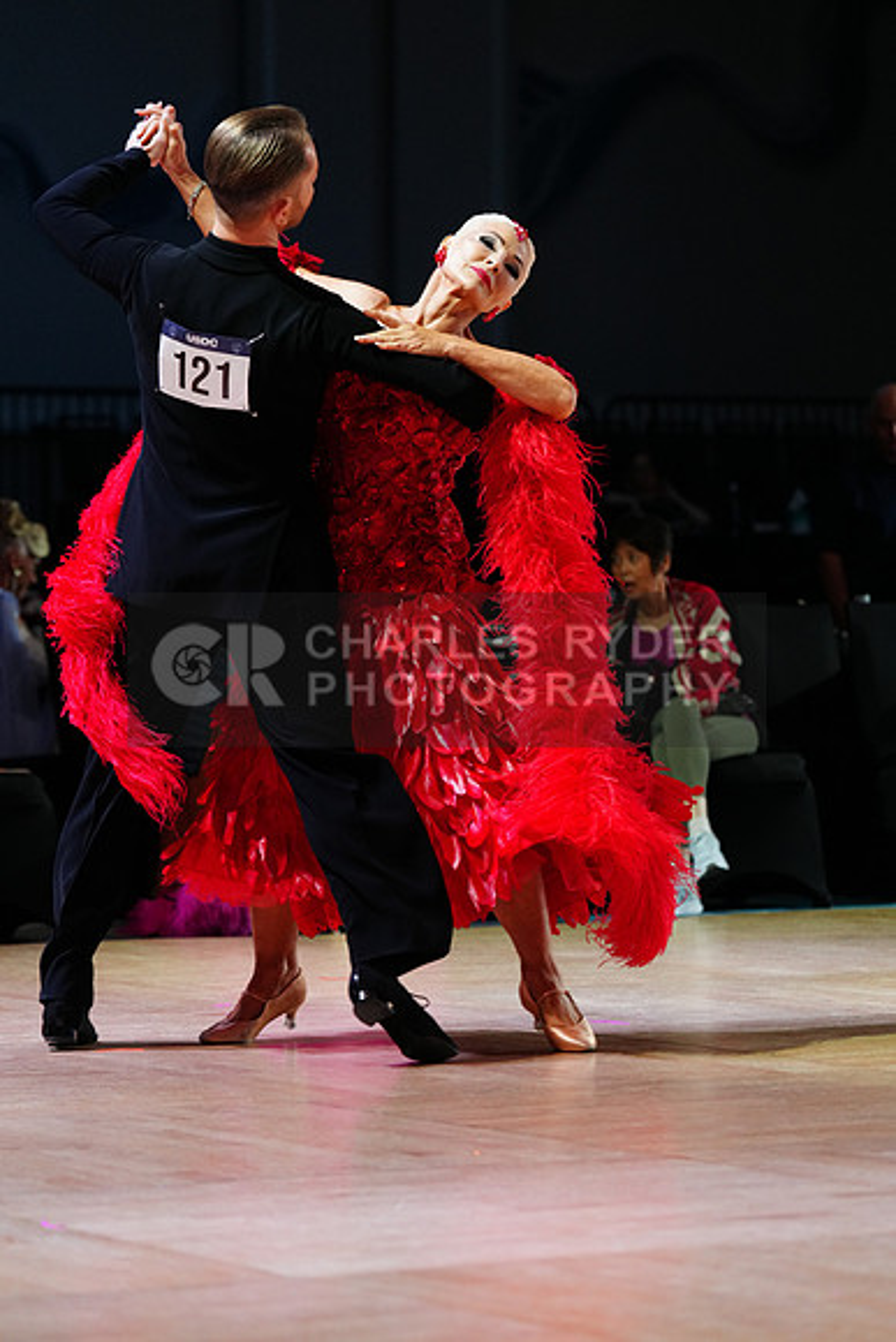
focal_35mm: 140
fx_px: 5223
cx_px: 448
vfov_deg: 14.7
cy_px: 671
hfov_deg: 9.8
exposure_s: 1/320
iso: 2500
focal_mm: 140
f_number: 4
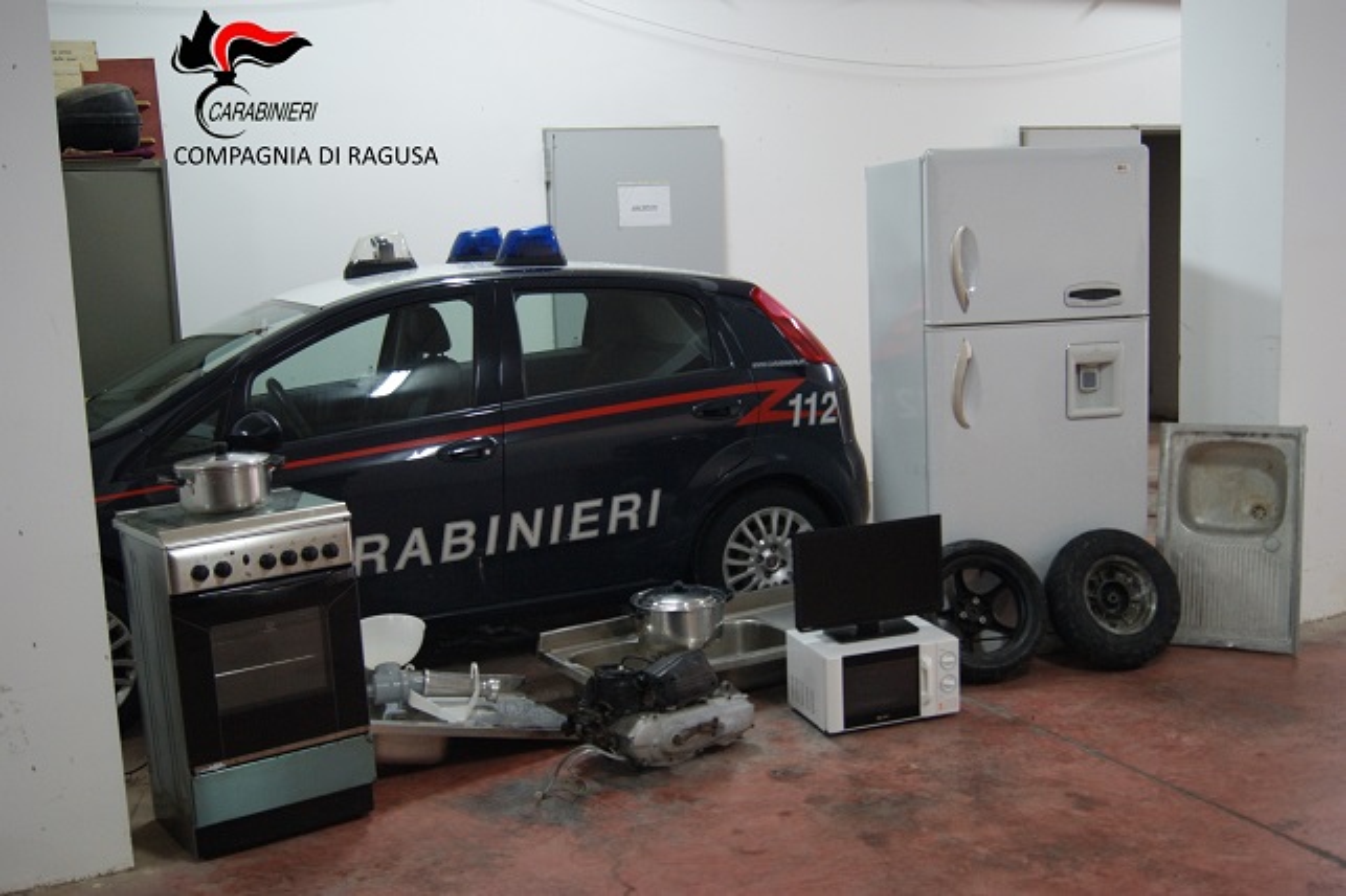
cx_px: 673
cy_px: 448
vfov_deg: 36.8
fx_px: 1345
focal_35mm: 36
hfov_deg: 53.2
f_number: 4
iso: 400
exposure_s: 1/13
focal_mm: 24
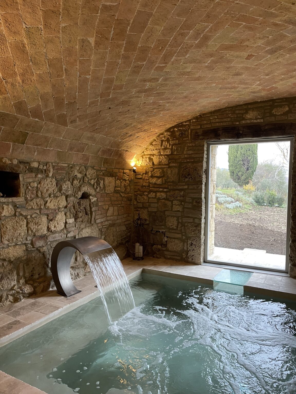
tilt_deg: -2.9
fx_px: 296
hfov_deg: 53.1
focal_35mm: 26
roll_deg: -1.3
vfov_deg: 67.3
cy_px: 197
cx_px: 148
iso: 160
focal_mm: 5.1
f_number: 1.6
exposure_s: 1/60
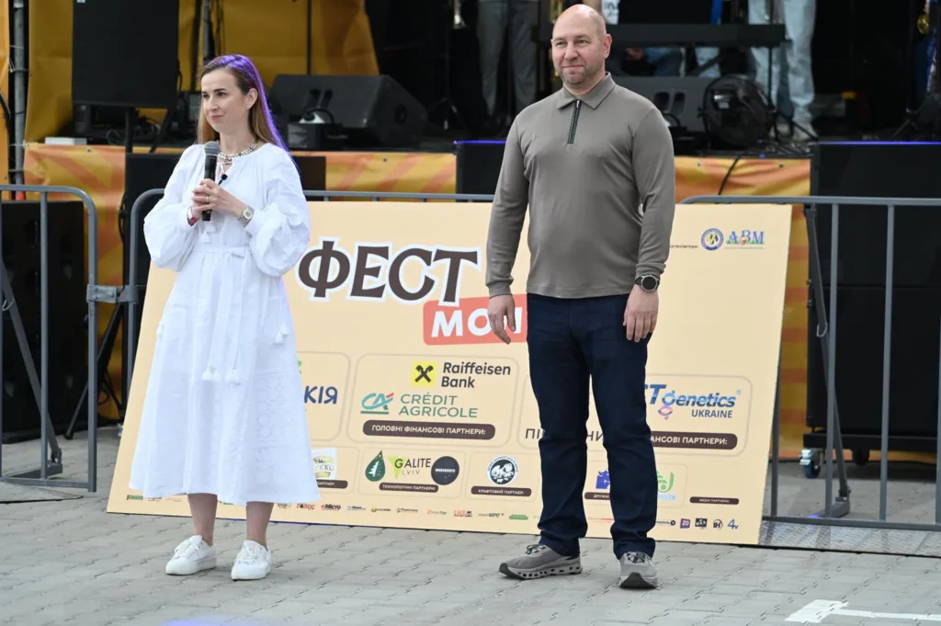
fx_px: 3134
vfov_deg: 11.4
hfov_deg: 17.1
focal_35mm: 120
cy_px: 313
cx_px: 470
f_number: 4
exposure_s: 1/500
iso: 400
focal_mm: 120
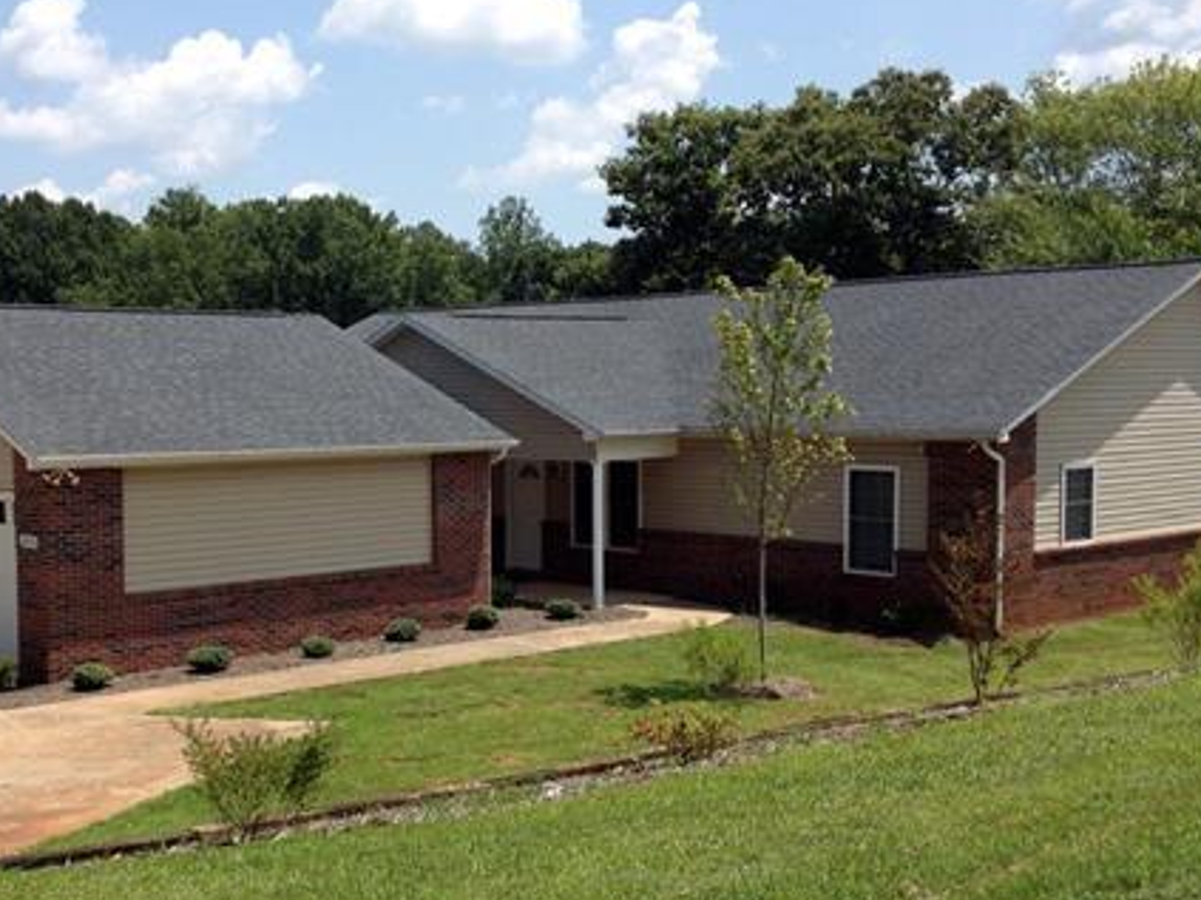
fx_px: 1838
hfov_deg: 36.0
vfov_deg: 27.5
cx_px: 468
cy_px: 528
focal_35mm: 53
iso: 50
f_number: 2.4
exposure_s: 1/1577
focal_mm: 4.28
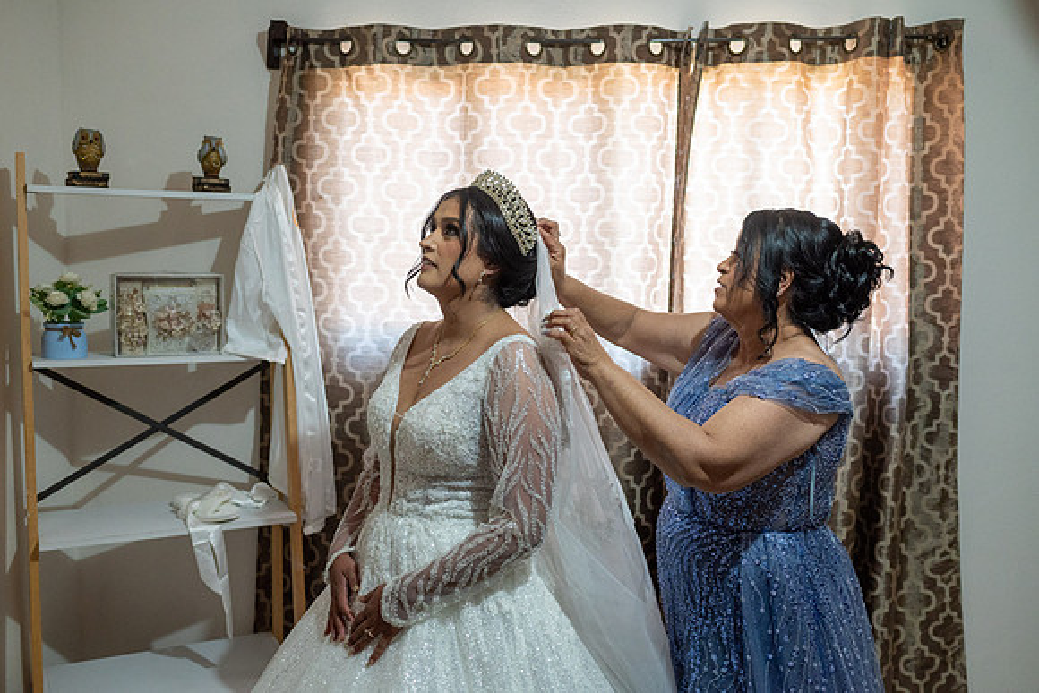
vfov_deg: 37.9
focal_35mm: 35
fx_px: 1010
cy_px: 346
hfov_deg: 54.4
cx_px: 520
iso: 1600
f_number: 3.5
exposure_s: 1/125
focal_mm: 35
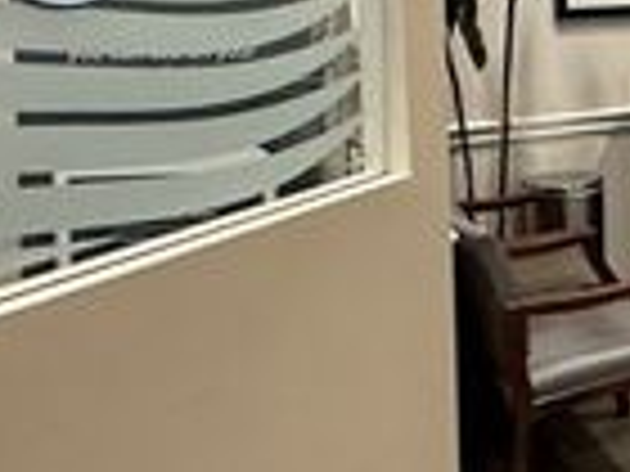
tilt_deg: -1.5
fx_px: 1165
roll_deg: +1.1
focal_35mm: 64
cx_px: 994
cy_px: -9
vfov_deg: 22.0
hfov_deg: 23.1
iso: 200
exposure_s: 1/60
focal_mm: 2.22
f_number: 2.2
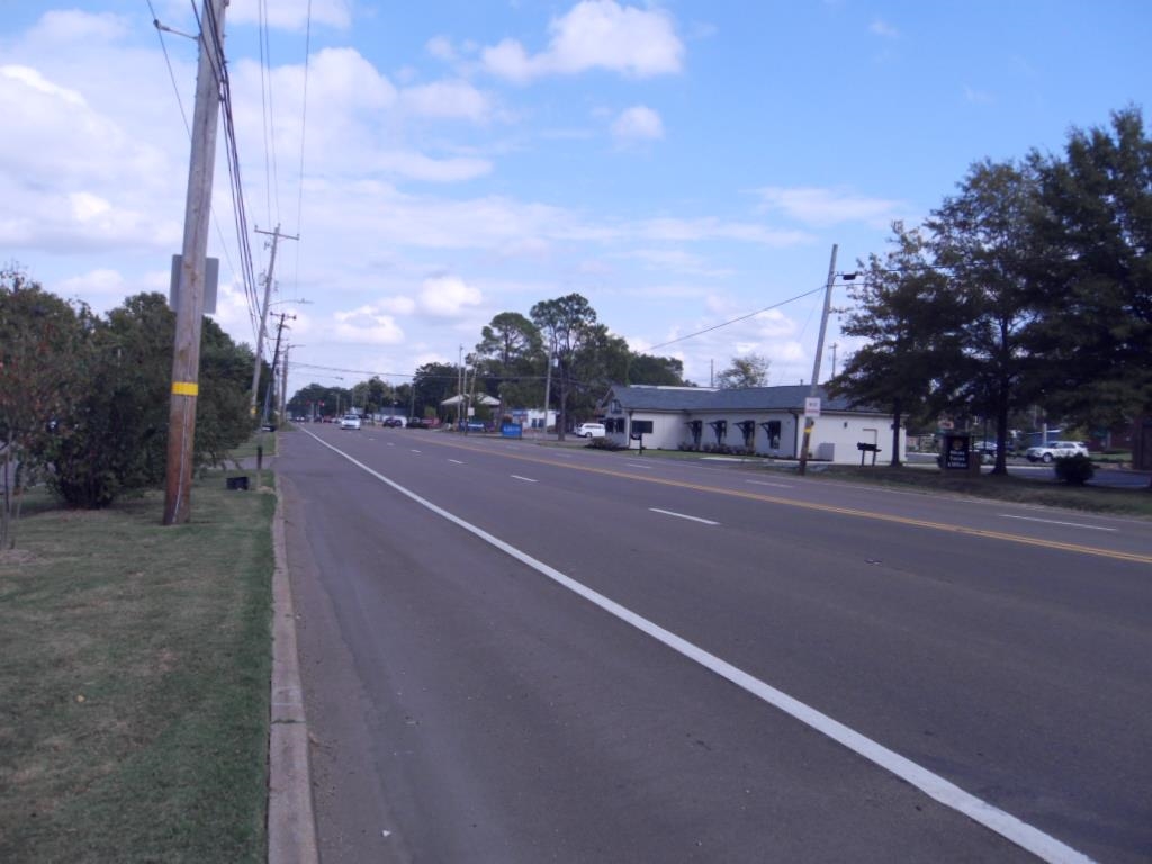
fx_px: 1165
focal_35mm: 35
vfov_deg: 40.7
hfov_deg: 52.6
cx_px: 576
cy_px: 432
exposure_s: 1/180
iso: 80
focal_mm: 6.3
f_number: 8.2
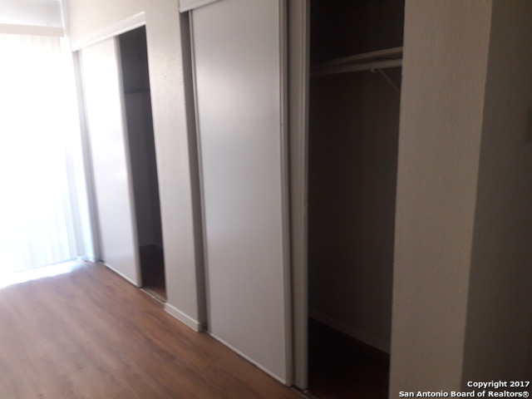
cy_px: 200
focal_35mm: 28
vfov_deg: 49.7
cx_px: 266
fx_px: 430
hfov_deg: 63.4
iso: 160
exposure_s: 1/20
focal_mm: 3.7
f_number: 1.9
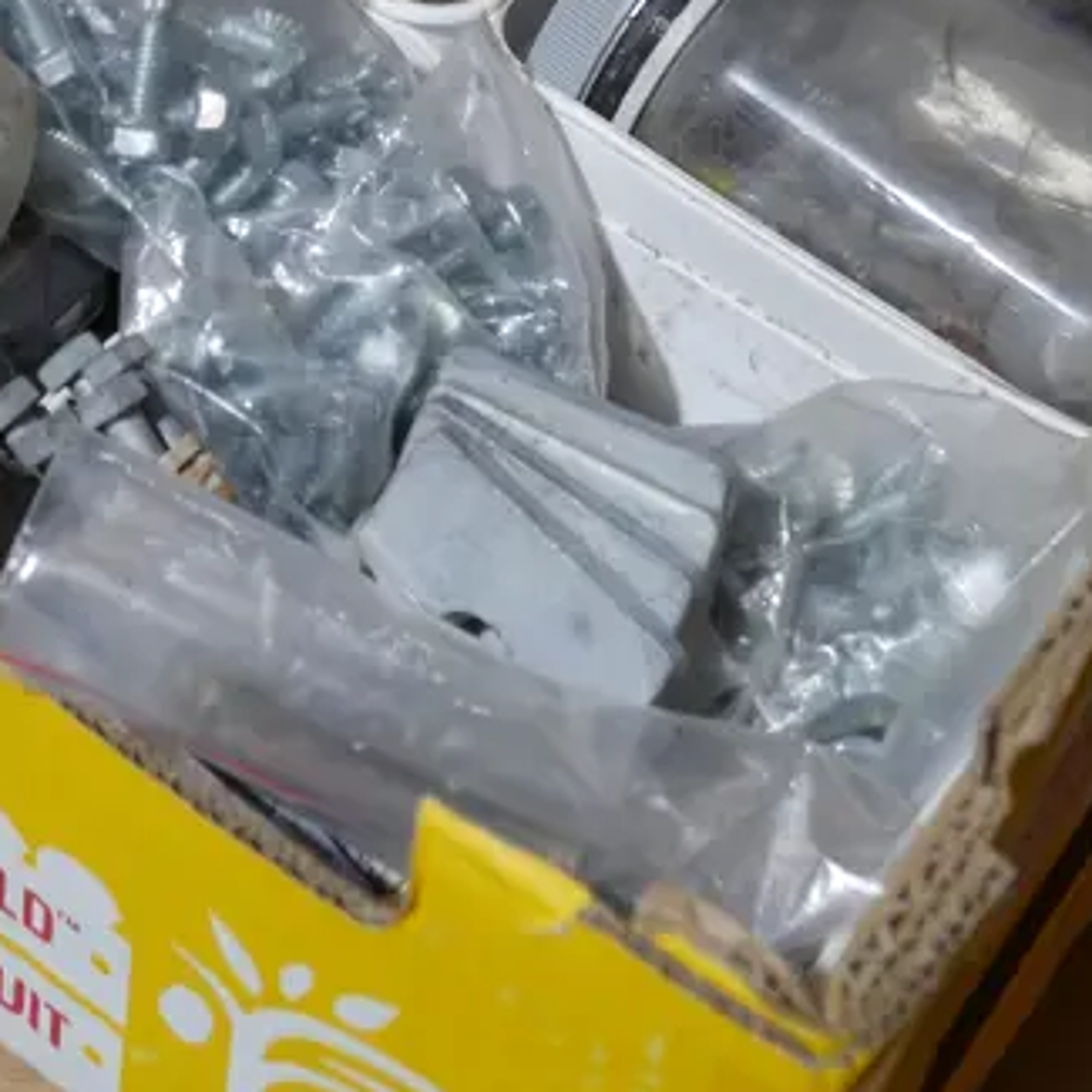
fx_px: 2784
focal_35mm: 78
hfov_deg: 22.1
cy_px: -59
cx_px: 346
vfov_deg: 21.2
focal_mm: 14
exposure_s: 1/60
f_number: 3.5
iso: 320
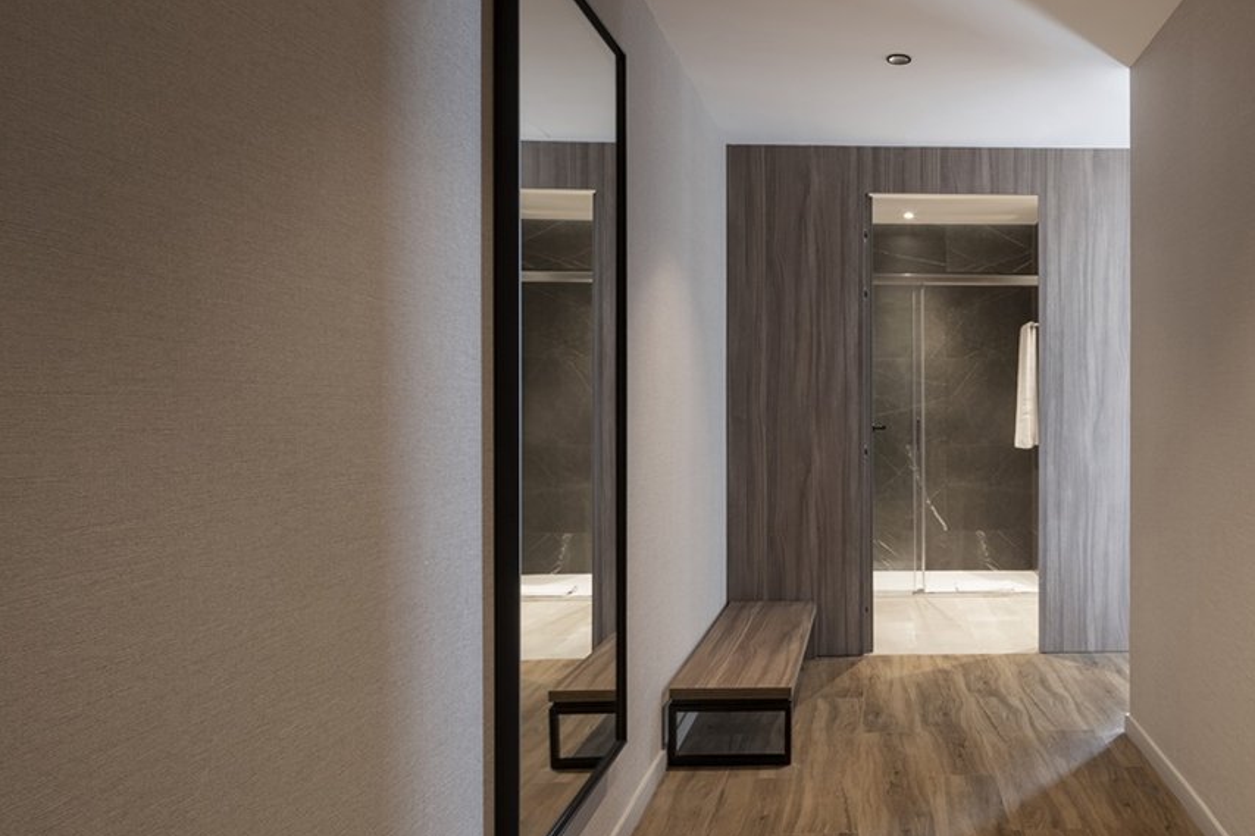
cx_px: 938
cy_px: 284
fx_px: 941
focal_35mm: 27
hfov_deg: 63.5
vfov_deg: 47.2
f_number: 13
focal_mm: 17
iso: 100
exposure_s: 8
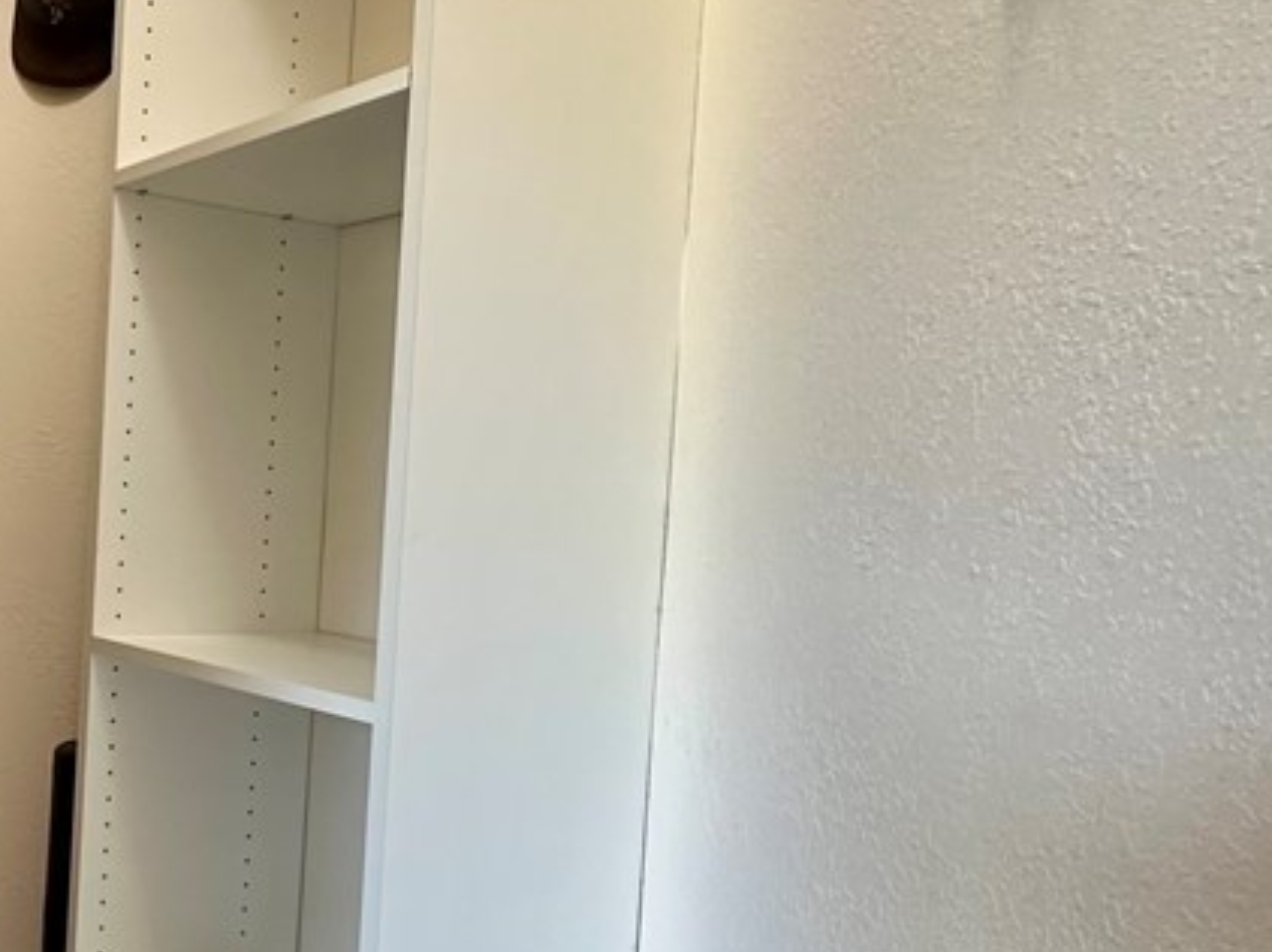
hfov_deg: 43.3
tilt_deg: -2.6
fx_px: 1249
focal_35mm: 34
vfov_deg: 41.7
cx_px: -93
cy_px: 533
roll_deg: -3.4
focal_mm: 2.22
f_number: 2.2
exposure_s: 1/60
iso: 320
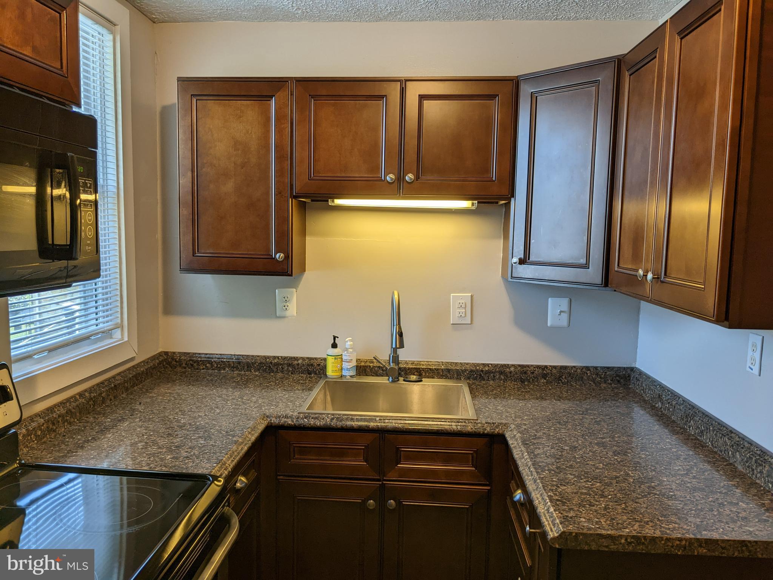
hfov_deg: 65.3
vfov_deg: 51.4
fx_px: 603
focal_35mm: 27
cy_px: 290
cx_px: 386
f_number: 1.73
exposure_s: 1/120
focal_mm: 4.38
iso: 58
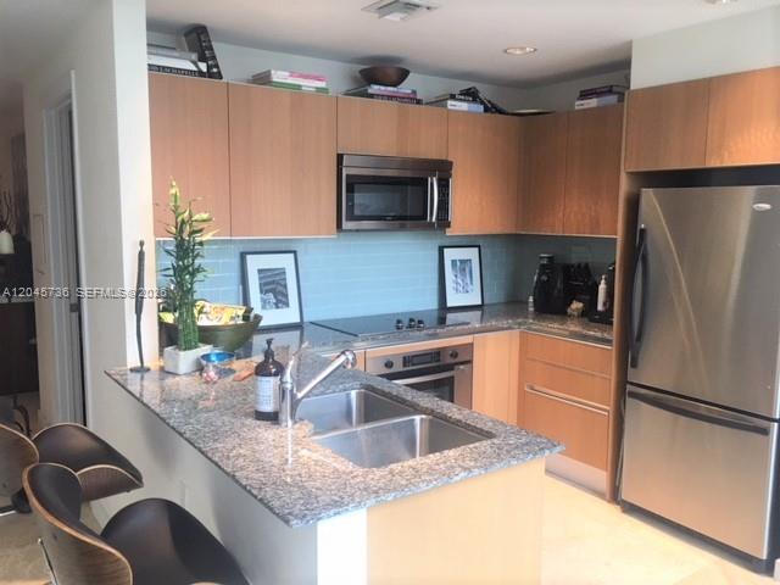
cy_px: 292
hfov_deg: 61.7
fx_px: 653
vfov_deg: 48.2
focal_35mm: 29
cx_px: 390
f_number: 2.2
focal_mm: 4.15
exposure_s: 1/30
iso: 32
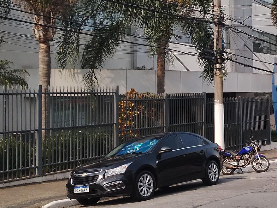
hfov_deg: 21.3
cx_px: 295
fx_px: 704
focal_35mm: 88
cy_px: 66
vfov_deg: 16.7
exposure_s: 1/500
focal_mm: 3.94
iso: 50
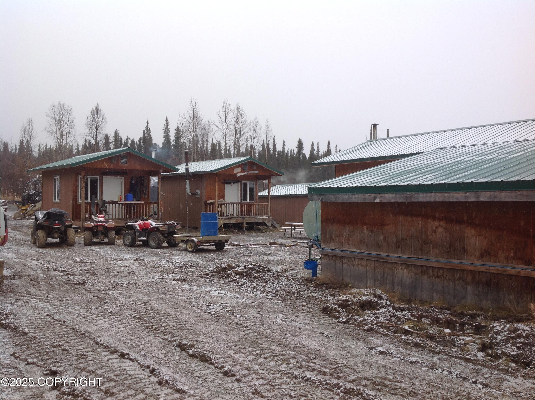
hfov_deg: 52.7
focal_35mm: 35
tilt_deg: -0.4
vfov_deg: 40.6
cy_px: 200
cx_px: 268
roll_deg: +0.9
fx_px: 540
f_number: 2.4
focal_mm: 4.28
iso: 50
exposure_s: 1/308
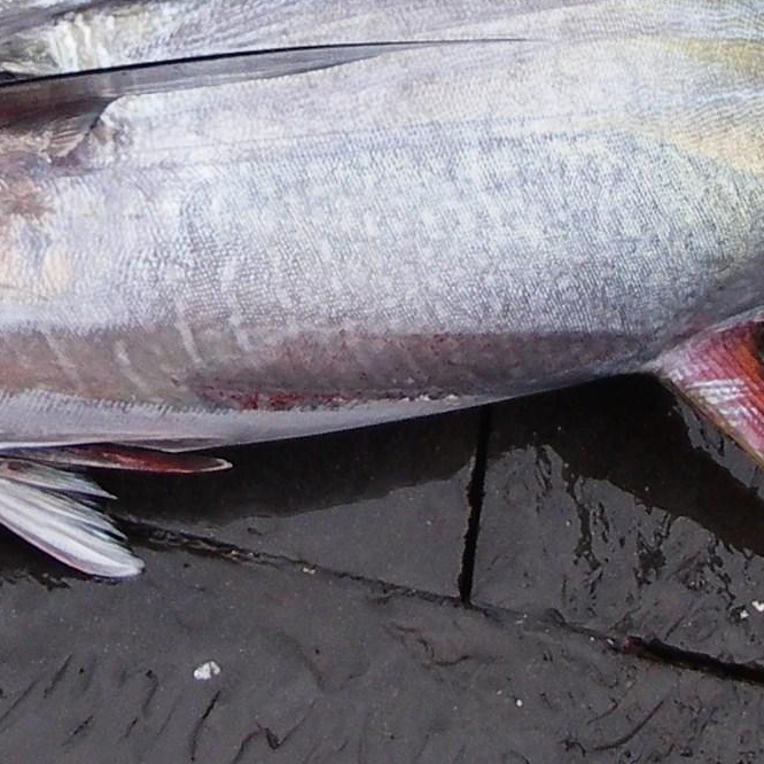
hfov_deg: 12.3
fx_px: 3546
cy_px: 112
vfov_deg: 12.2
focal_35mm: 142
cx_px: 240
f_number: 3.3
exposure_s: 1/60
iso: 80
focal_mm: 6.3
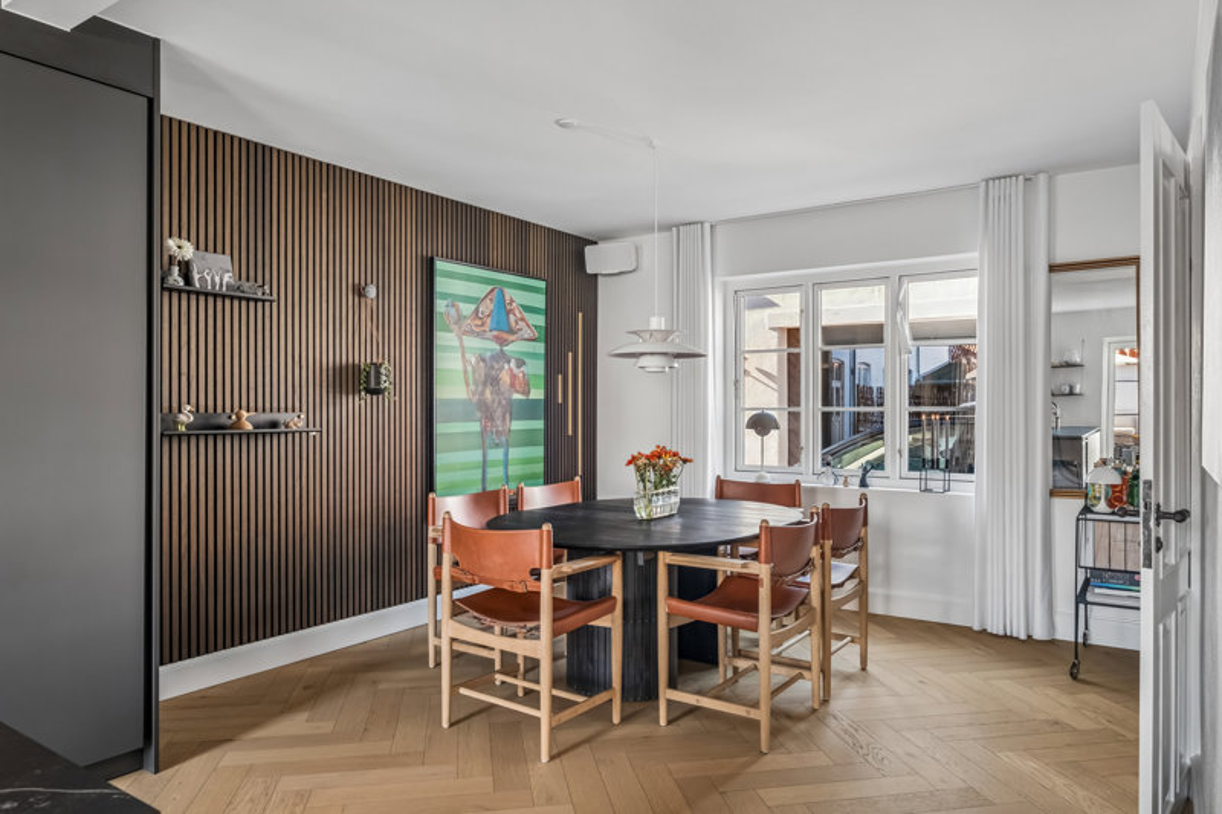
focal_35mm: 24
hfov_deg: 73.8
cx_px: 611
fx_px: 814
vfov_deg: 53.1
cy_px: 407
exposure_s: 1/4
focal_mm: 15.9
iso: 800
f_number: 8
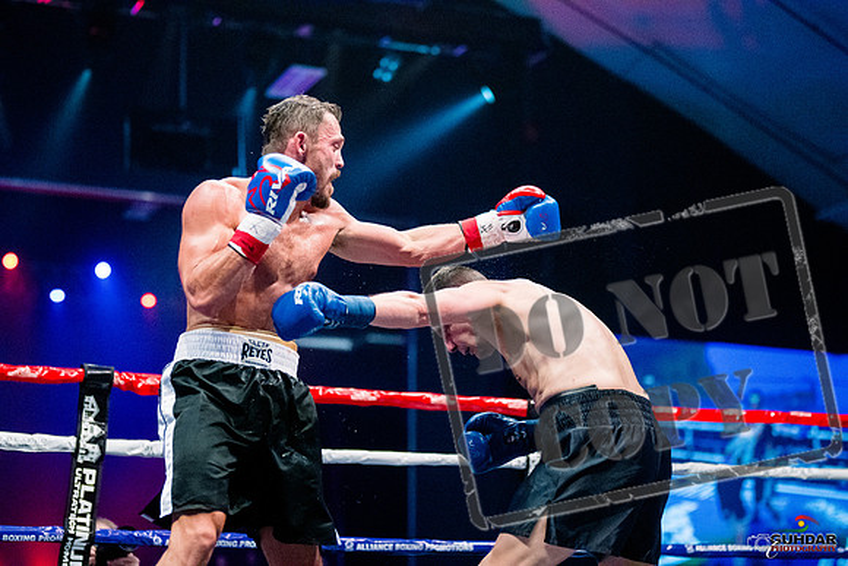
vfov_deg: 18.2
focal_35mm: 75
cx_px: 424
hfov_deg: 27.0
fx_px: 1767
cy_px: 283
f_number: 1.4
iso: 6400
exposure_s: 1/1600
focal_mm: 50
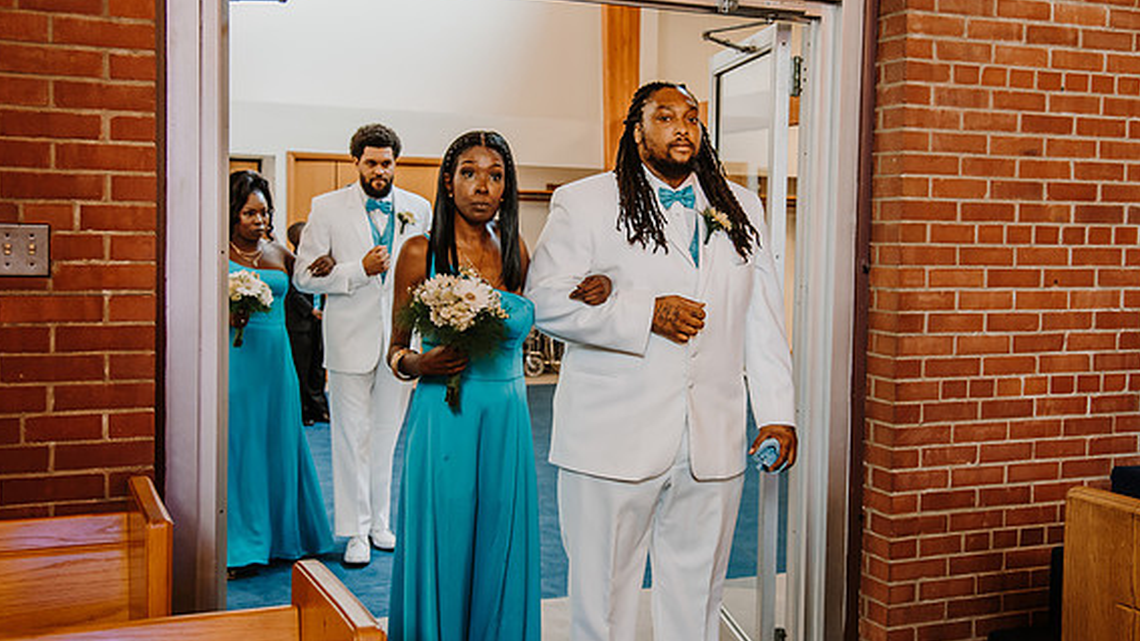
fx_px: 1270
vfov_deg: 28.3
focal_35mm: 42
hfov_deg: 48.4
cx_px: 582
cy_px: 293
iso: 900
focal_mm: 35
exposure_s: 1/60
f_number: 4
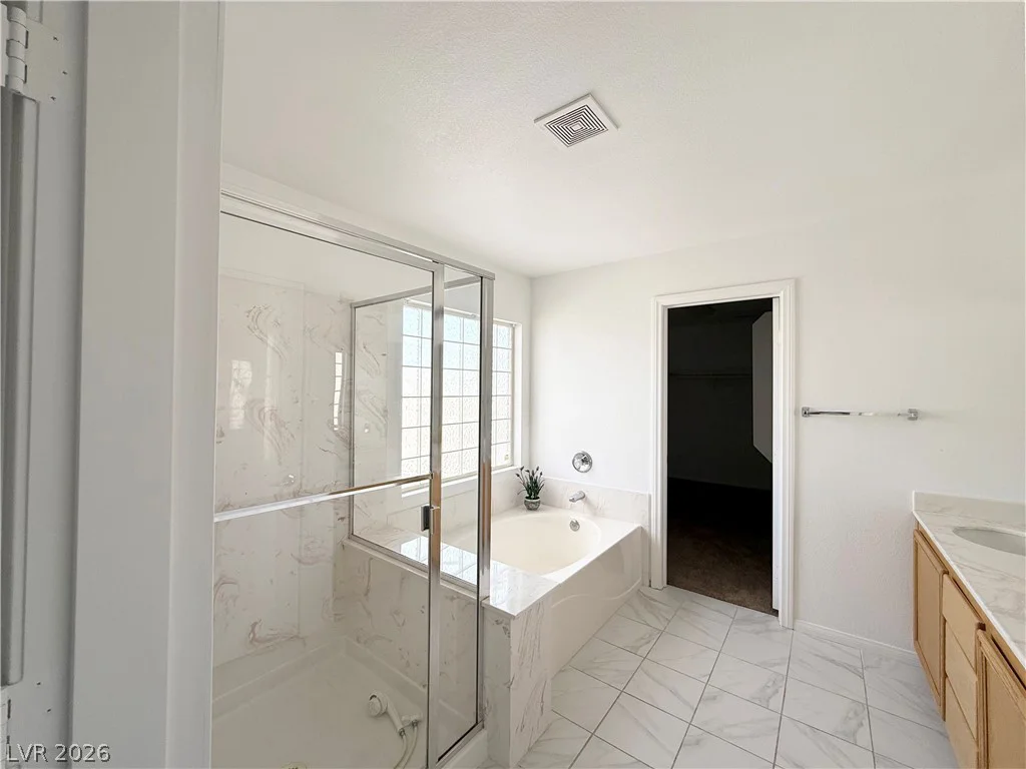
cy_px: 384
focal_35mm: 14
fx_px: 415
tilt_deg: +1.2
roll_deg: +0.1
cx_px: 513
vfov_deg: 85.7
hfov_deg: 102.1
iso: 50
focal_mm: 2.22
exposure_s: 1/313
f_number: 2.2
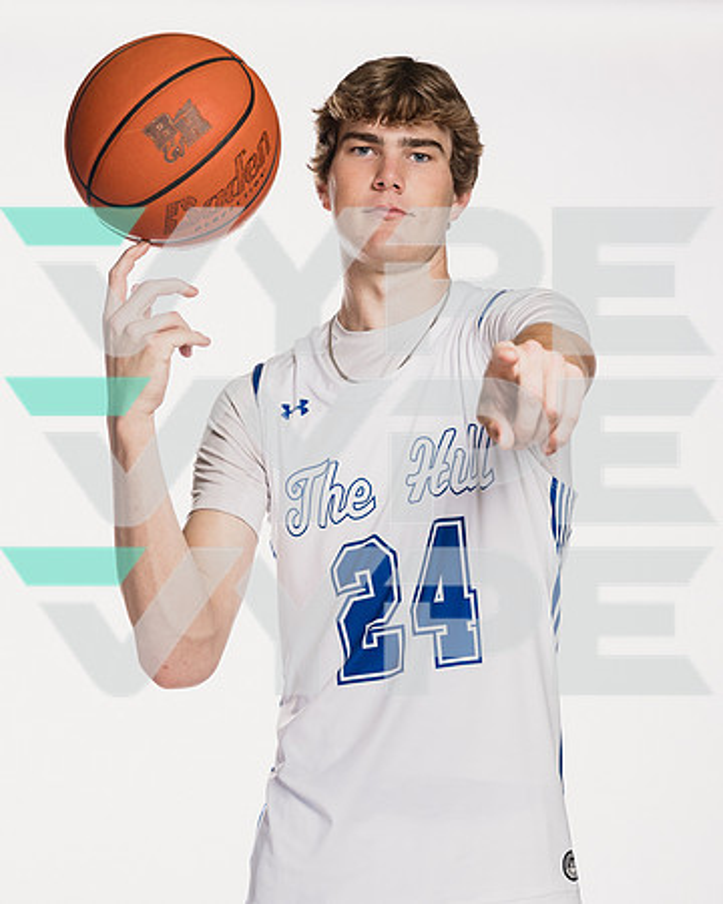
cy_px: 431
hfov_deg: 14.8
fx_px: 2775
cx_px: 412
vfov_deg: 18.5
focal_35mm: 104
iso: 400
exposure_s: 1/250
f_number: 5.6
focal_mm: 70
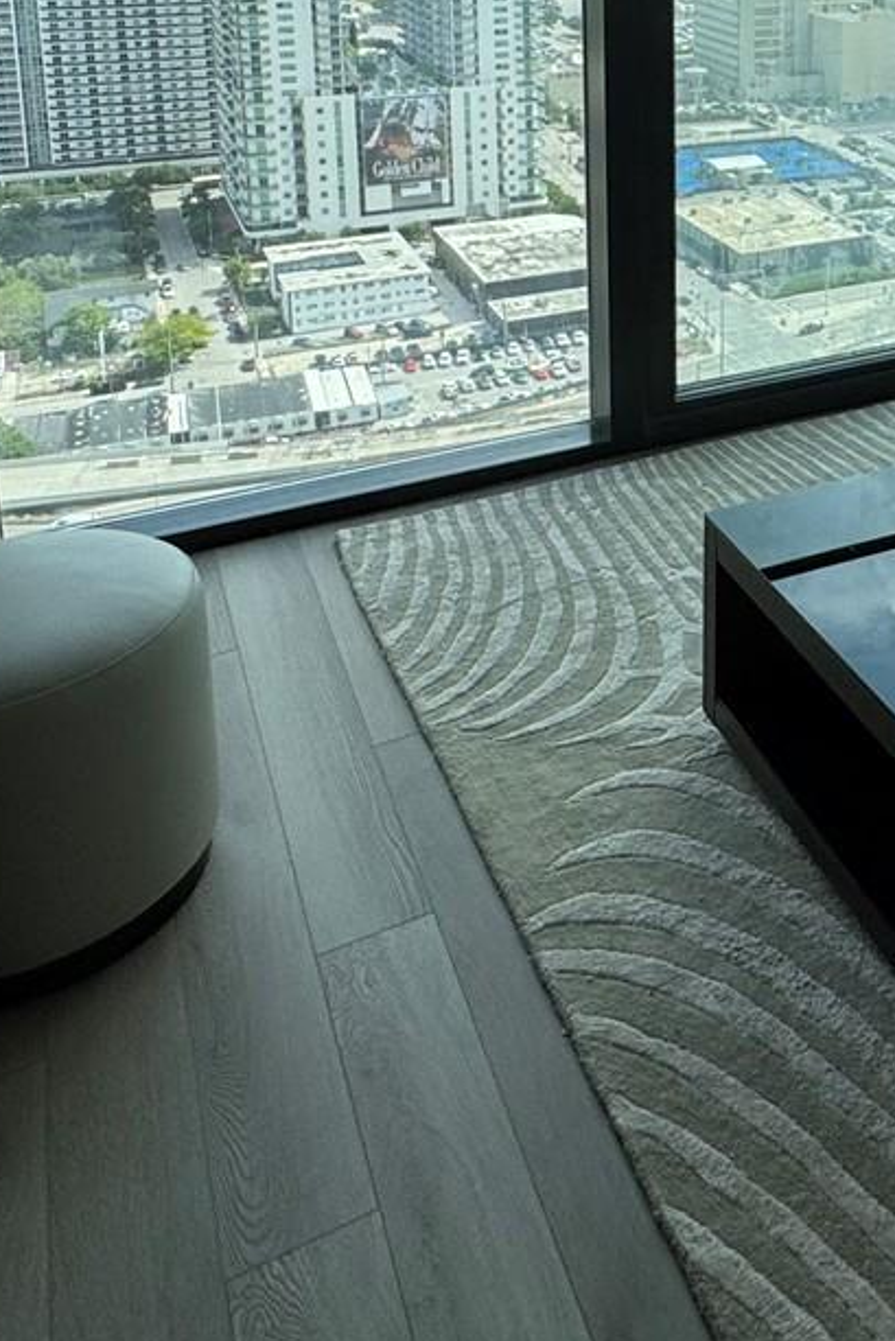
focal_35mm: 38
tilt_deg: -11.5
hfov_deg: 31.7
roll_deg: -1.7
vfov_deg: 45.4
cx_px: 948
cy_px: 109
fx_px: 1416
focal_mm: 2.22
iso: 50
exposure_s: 1/879
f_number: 2.2
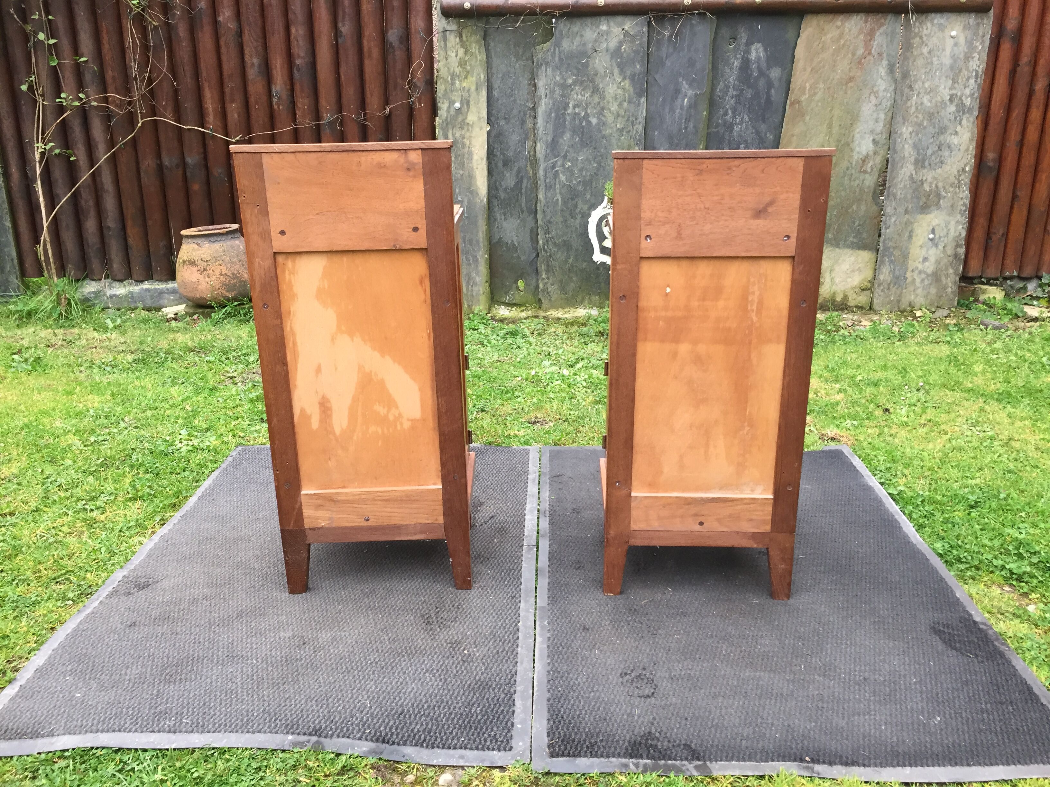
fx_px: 880
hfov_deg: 61.7
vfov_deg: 48.2
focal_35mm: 29
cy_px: 394
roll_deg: -0.5
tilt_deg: -18.9
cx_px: 525
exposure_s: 1/33
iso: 50
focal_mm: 4.15
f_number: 2.2
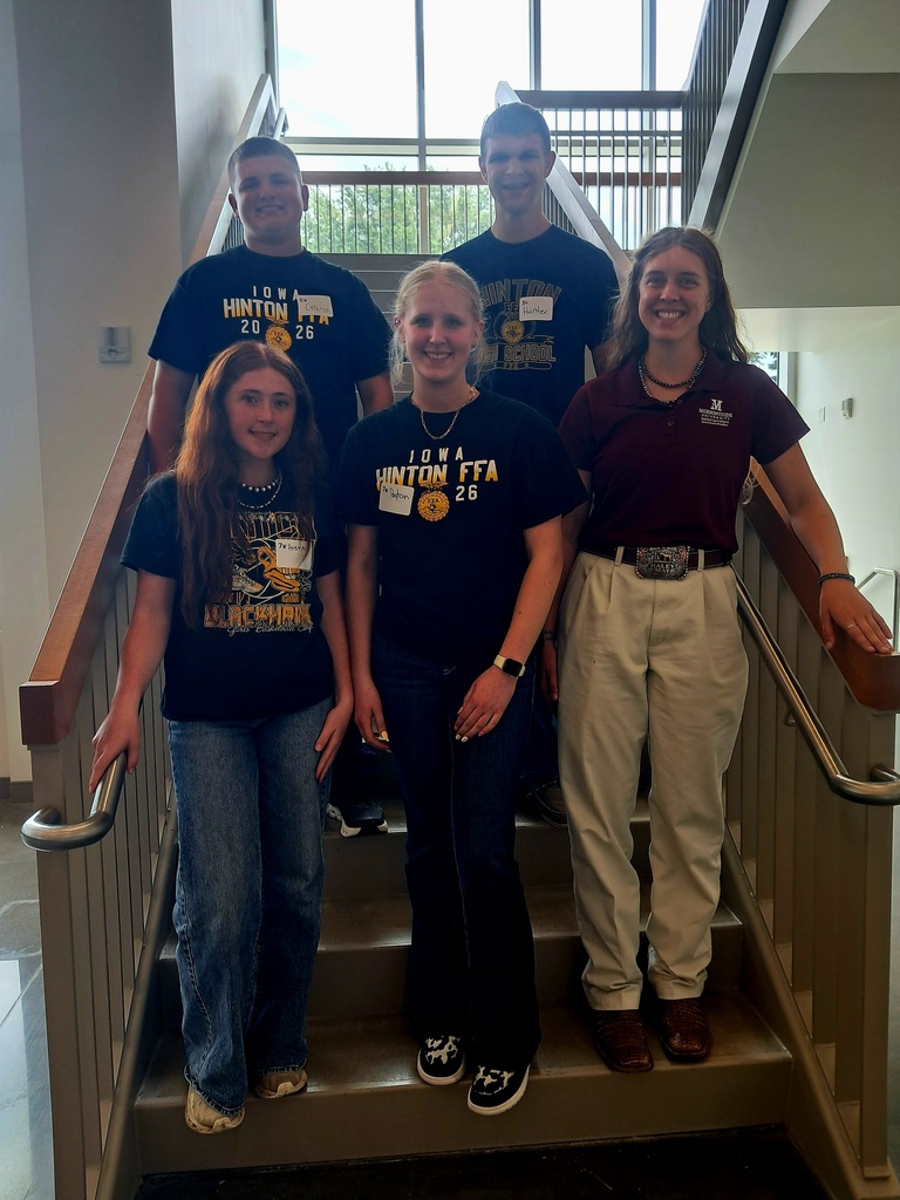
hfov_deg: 51.4
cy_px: 600
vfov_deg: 65.3
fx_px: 936
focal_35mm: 27
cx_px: 450
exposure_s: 1/100
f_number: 1.8
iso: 50
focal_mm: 4
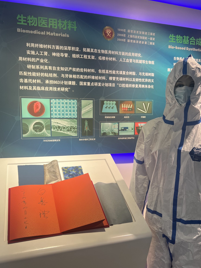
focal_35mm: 29
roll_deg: -0.2
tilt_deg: -5.5
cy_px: 144
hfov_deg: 48.2
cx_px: 95
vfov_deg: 61.6
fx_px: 225
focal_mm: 5.7
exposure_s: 1/100
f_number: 1.5
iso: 50
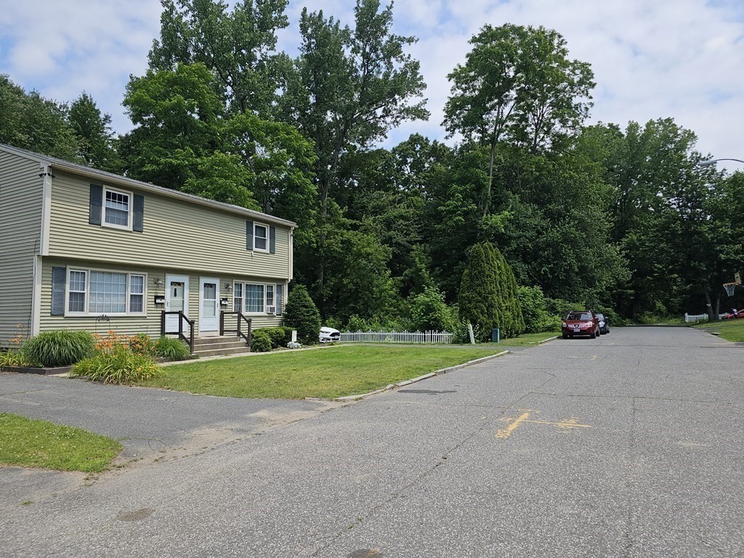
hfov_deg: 73.9
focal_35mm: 23
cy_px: 279
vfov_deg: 58.9
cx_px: 372
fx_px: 494
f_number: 1.7
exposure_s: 1/734
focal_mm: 6.3
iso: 10
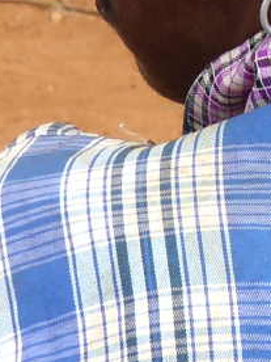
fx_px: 3361
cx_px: 378
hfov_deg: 4.6
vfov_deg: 6.1
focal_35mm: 322
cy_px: -203
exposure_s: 1/400
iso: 100
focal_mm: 16
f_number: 4
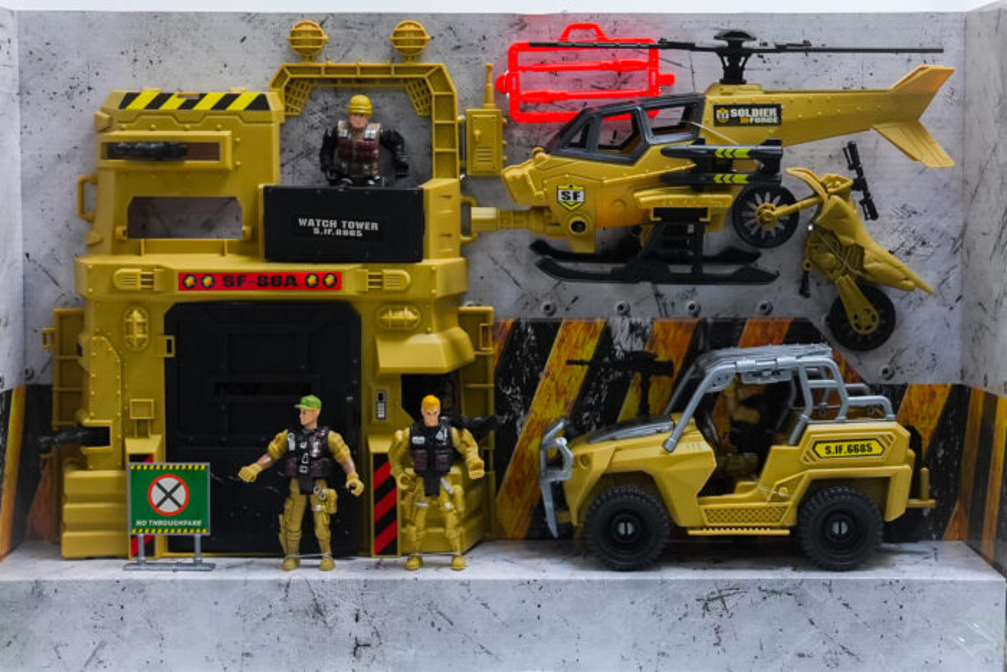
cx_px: 504
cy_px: 336
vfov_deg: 18.7
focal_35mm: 73
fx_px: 2042
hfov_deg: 27.7
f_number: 11
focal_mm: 49
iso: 3200
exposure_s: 1/125
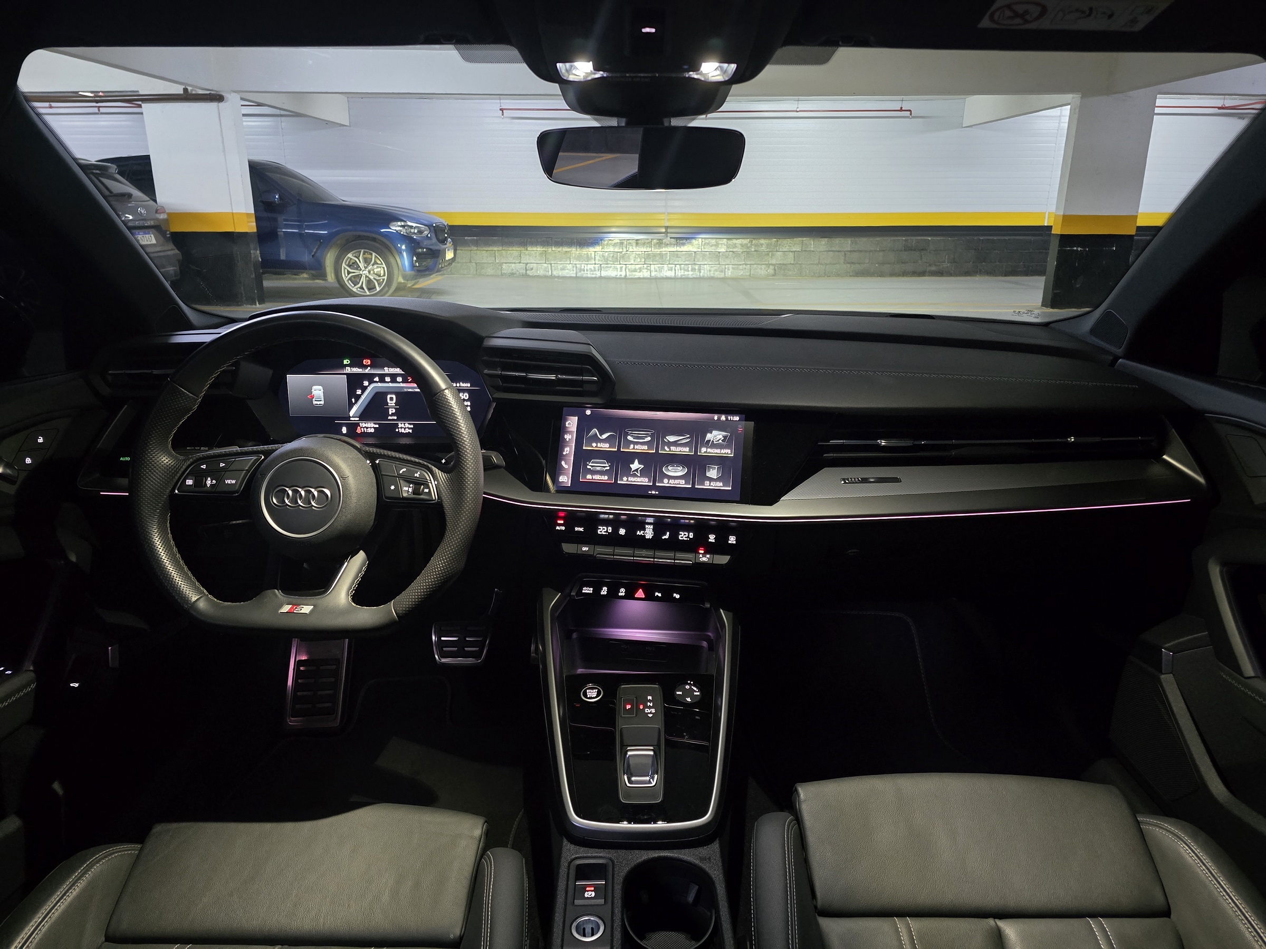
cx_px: 633
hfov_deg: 73.9
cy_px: 474
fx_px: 841
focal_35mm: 23
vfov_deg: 58.9
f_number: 1.7
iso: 1600
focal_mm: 6.3
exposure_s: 1/24
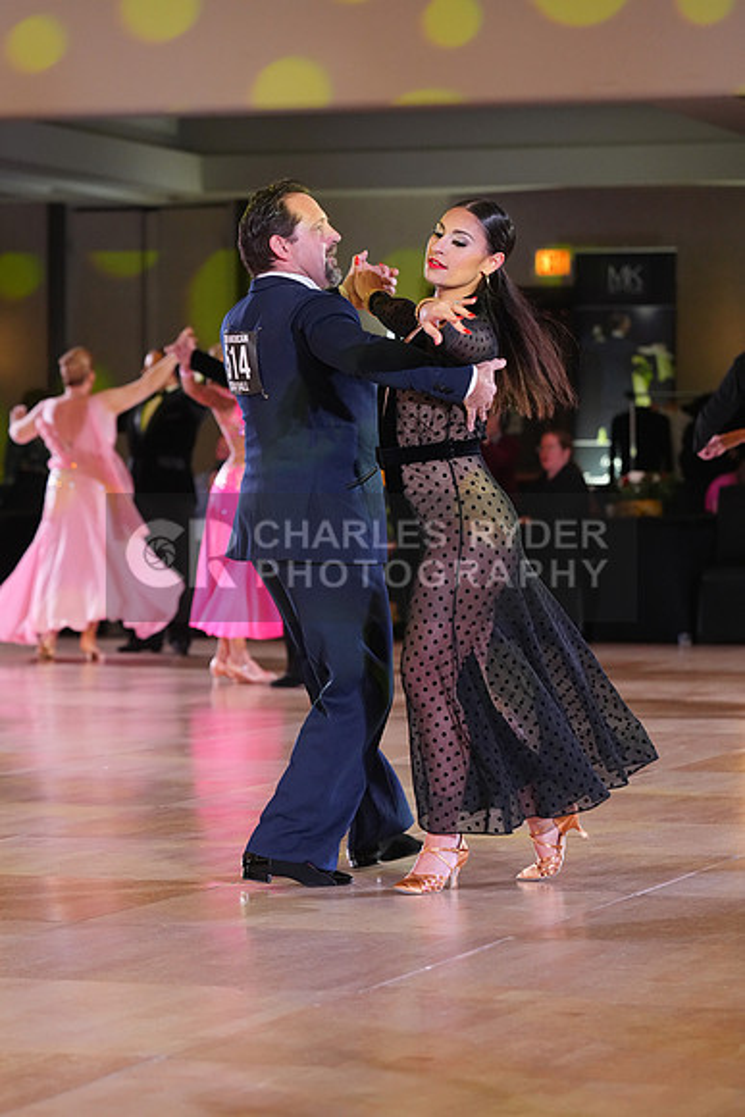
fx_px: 3940
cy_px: 558
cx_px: 372
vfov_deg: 16.1
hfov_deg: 10.8
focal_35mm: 127
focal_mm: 127
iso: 3200
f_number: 4.5
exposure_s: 1/250
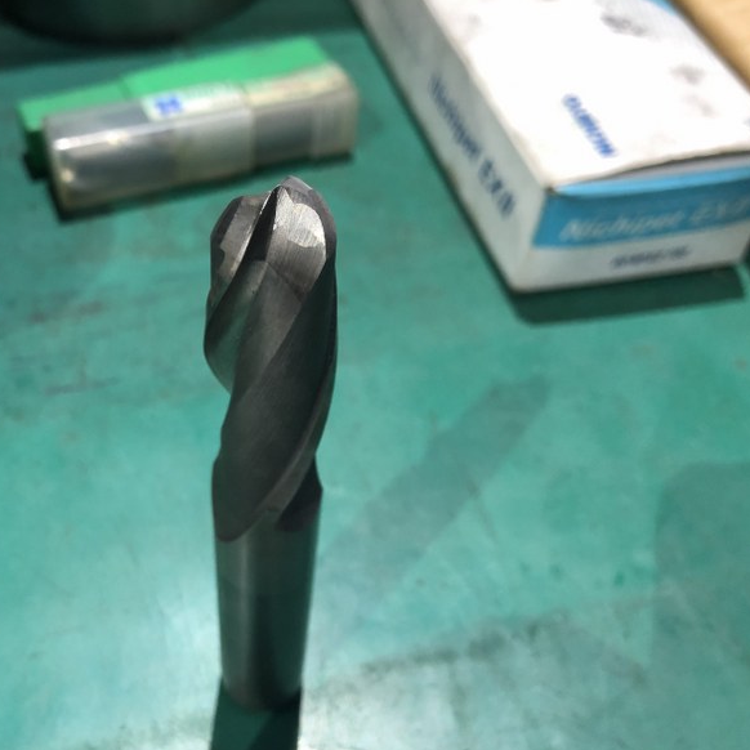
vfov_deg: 48.4
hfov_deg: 47.9
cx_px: 272
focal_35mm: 34
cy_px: 381
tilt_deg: -47.7
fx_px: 833
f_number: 1.8
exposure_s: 1/15
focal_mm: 4
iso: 80
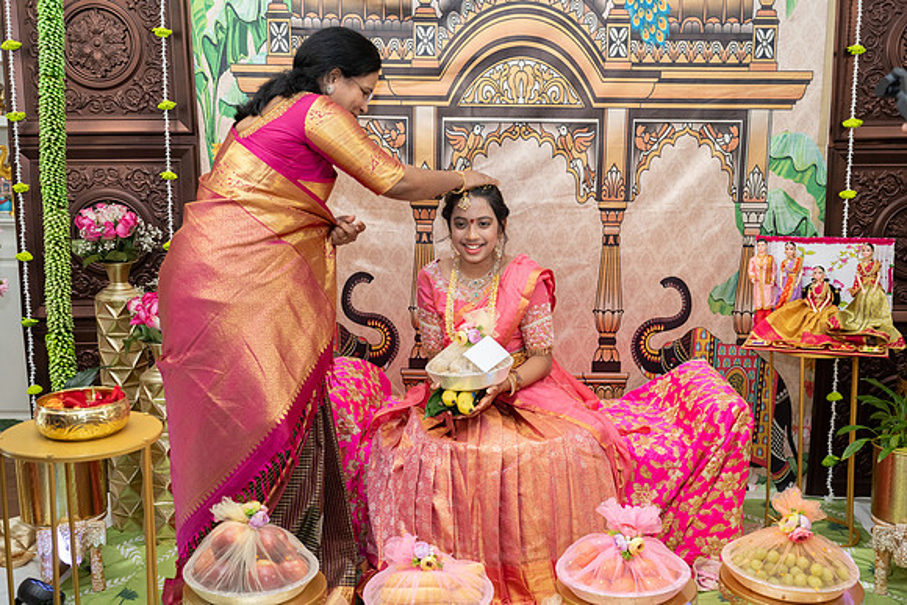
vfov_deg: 35.0
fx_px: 959
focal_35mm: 38
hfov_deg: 50.6
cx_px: 454
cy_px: 302
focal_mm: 38
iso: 1000
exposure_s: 1/160
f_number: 4
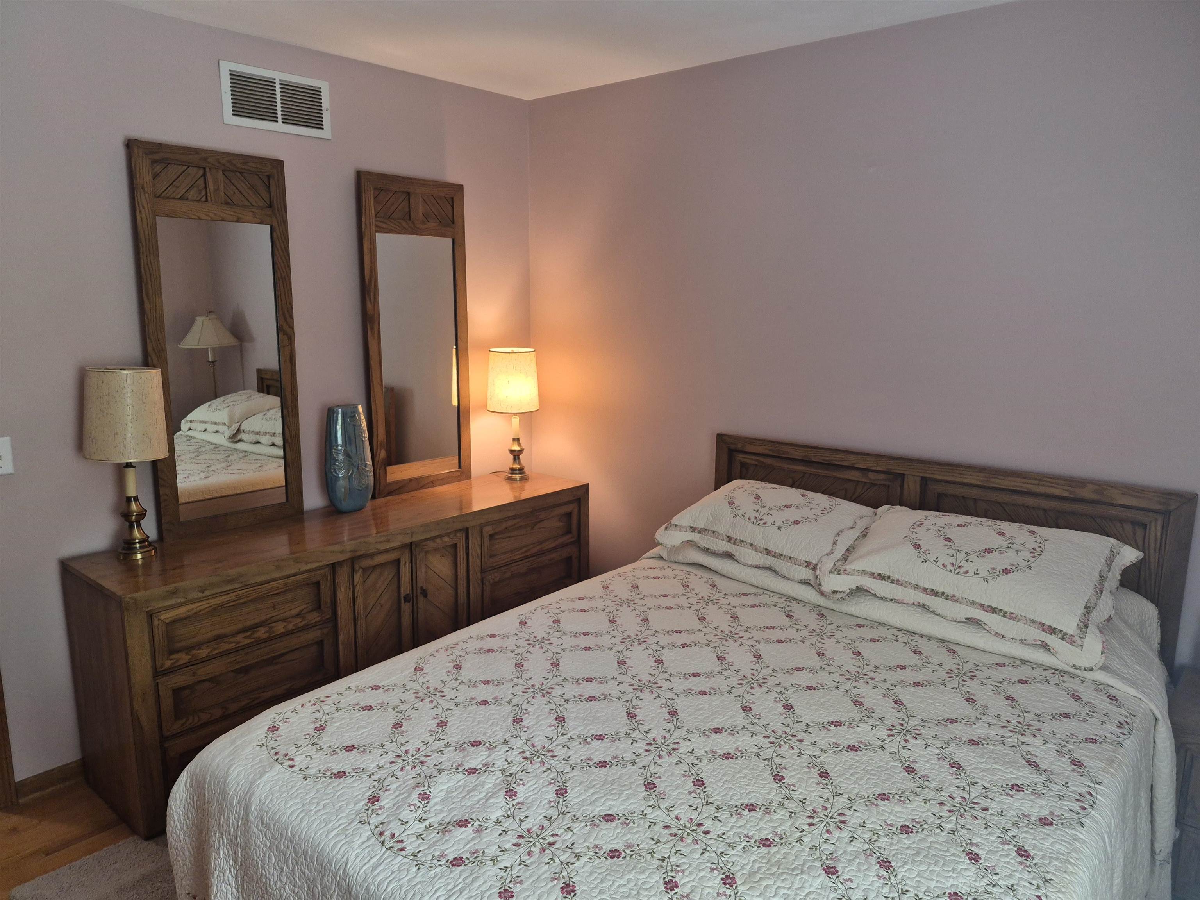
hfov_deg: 73.9
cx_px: 600
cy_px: 450
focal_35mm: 23
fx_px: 797
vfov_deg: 58.9
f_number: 1.8
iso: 320
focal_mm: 5.4
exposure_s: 1/120
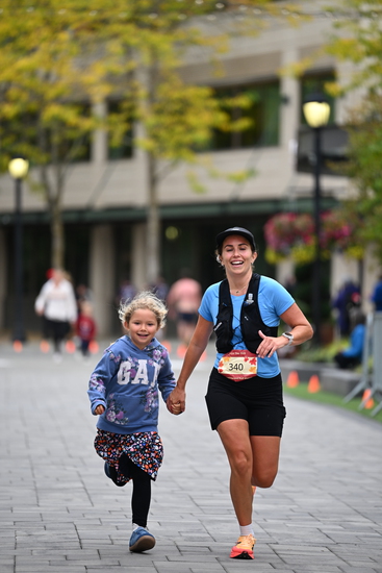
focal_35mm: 200
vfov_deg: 10.3
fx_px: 3181
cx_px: 191
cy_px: 286
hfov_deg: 6.9
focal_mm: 200
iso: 640
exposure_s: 1/2000
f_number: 2.8
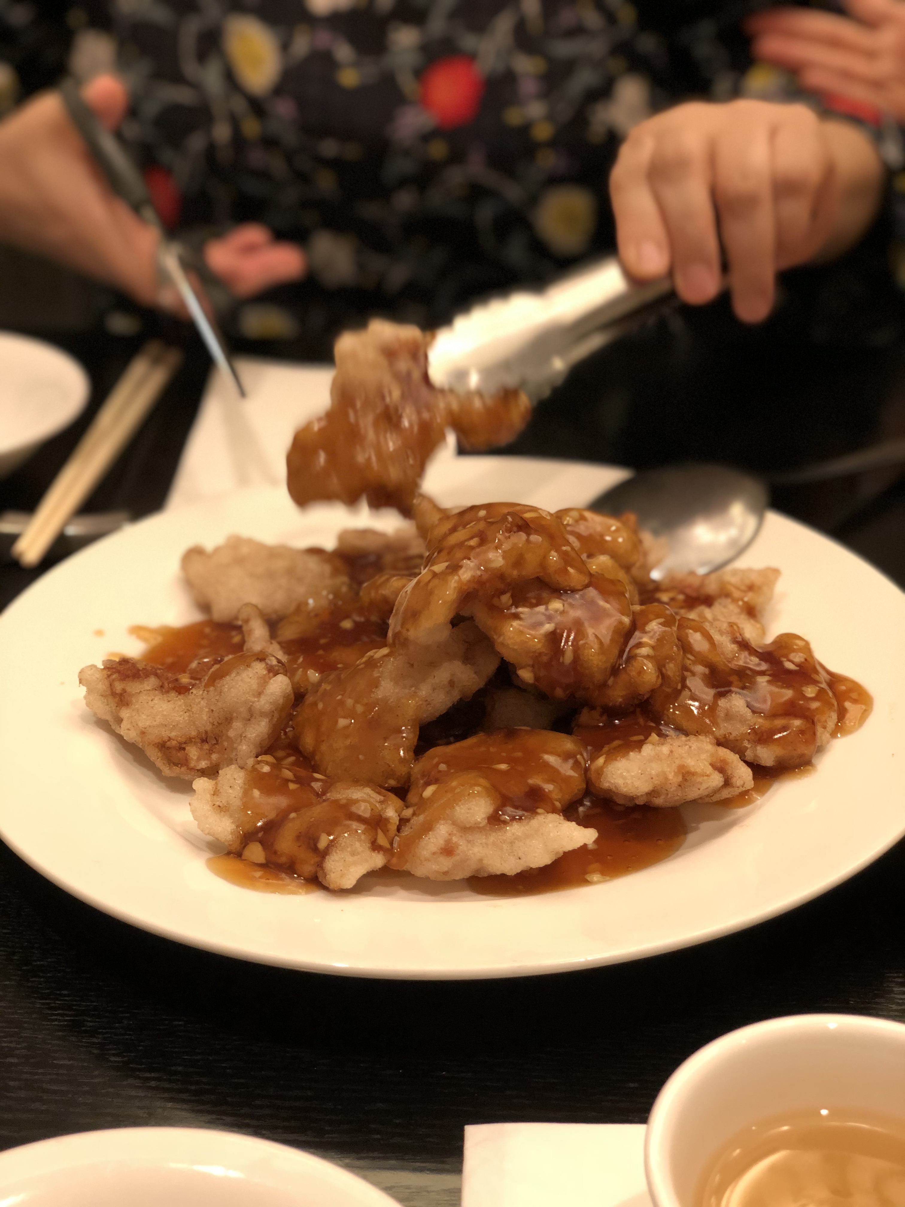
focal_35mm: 52
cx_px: 452
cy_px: 604
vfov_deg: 36.8
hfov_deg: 28.0
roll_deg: -0.1
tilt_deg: -28.9
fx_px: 1813
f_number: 2.4
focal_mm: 6
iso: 100
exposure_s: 1/30
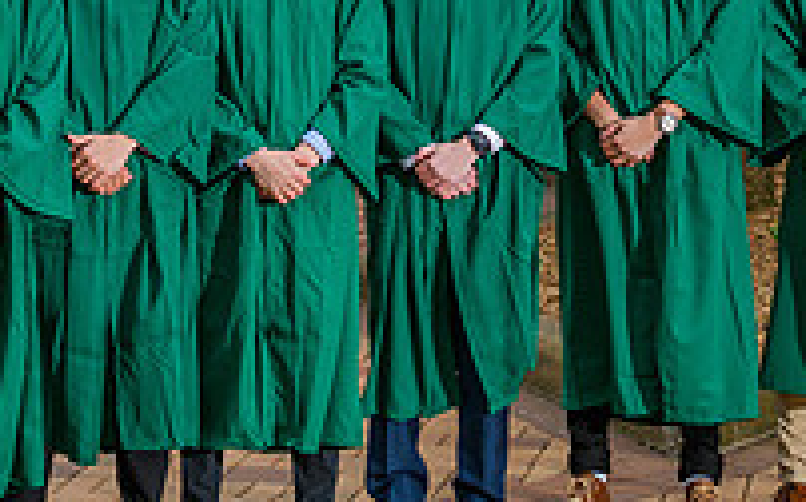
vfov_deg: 8.9
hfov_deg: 14.4
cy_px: -63
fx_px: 3183
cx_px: 473
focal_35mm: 145
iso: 160
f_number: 4.5
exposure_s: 1/200
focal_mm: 36
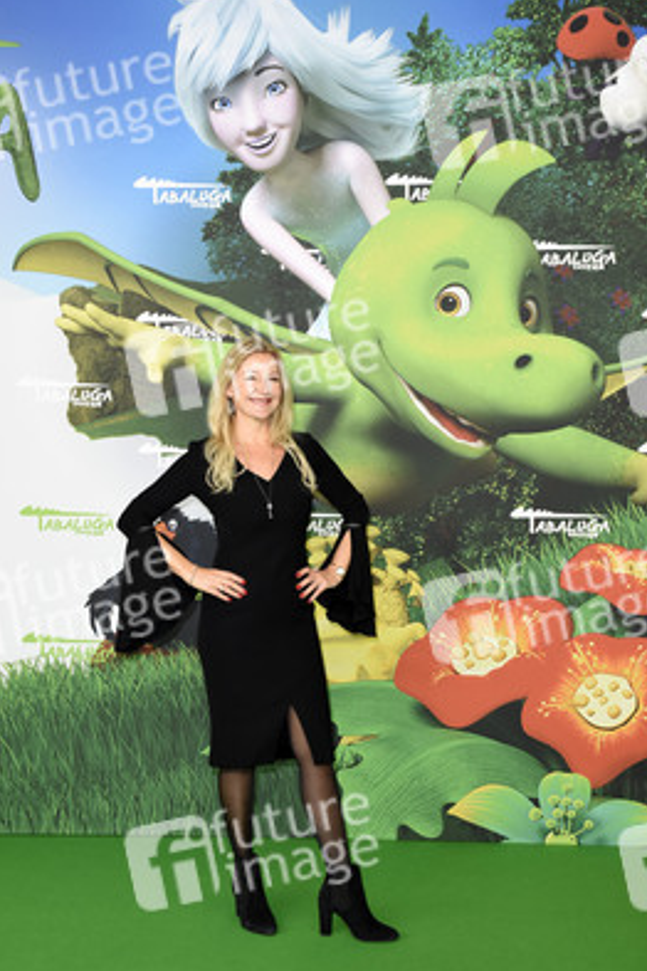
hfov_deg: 23.4
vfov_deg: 34.5
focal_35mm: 58
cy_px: 482
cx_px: 324
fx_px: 1563
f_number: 5.6
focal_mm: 38
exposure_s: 1/160
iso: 800
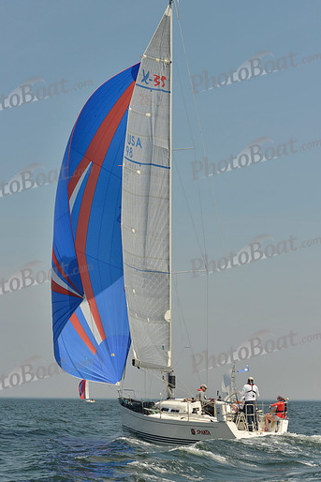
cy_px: 218
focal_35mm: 79
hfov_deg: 17.3
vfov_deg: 25.7
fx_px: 1056
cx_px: 142
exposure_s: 1/1250
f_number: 8
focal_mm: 70
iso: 200
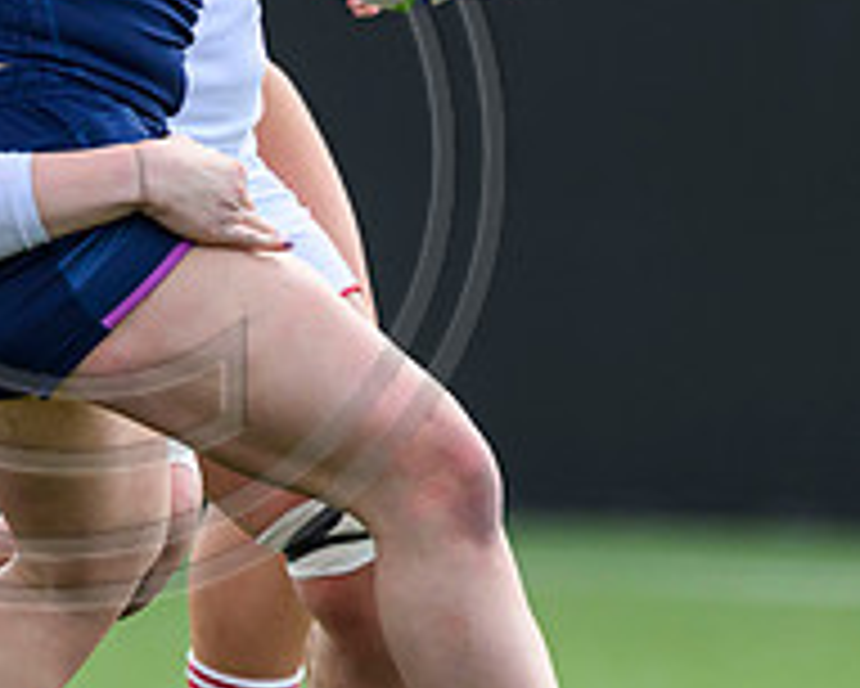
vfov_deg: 0.7
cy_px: 90
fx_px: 60481
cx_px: 398
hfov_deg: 0.8
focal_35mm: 2375
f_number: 4
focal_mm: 560
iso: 500
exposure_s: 1/1600
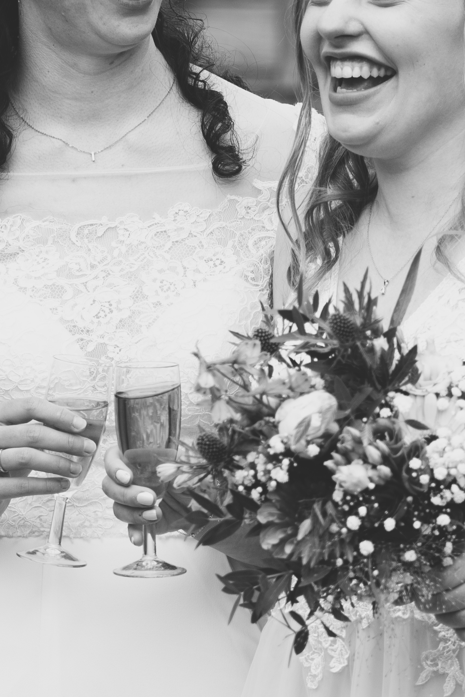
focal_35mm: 290
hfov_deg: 4.7
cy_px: 255
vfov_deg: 7.1
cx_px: 282
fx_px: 5618
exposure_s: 1/640
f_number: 4
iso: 100
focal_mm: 105
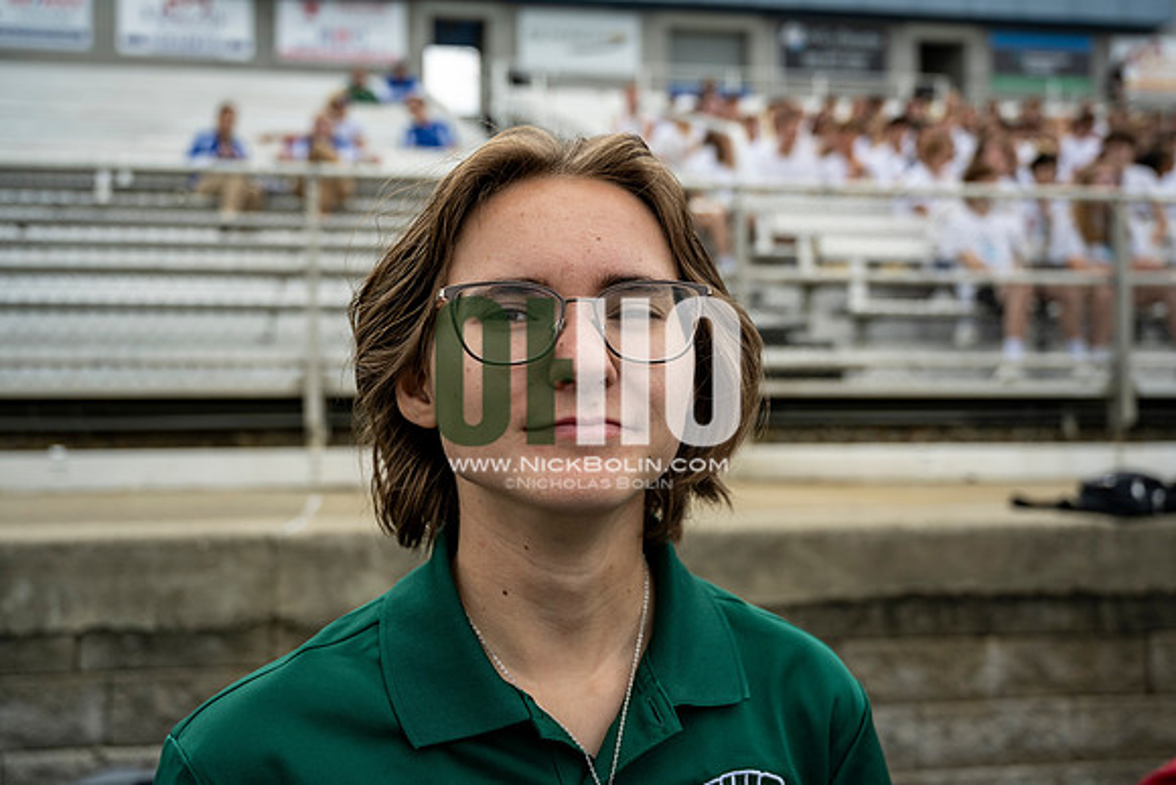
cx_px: 588
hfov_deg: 54.4
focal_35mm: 35
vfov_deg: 37.9
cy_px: 392
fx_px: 1144
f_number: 4
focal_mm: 35
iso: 250
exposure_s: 1/800
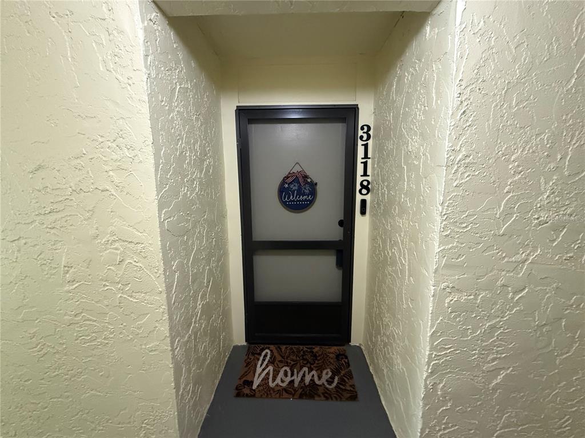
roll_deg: +0.2
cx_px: 292
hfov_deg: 102.1
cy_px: 219
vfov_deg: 85.7
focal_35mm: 14
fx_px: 237
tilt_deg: -9.8
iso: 1000
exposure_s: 1/60
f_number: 2.2
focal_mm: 2.22
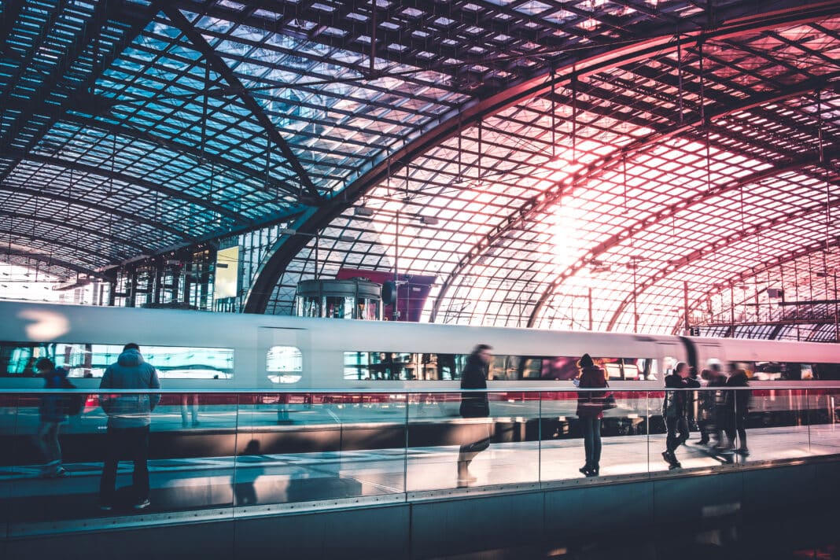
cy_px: 280
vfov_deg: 47.9
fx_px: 630
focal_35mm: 27
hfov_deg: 67.4
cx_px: 420
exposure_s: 1/20
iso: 200
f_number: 6.4
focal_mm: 18
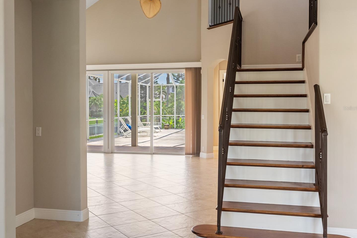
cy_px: 108
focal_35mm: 39
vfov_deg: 34.2
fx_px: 387
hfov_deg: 49.5
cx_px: 167
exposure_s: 1/30
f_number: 8
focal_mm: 35
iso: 2000
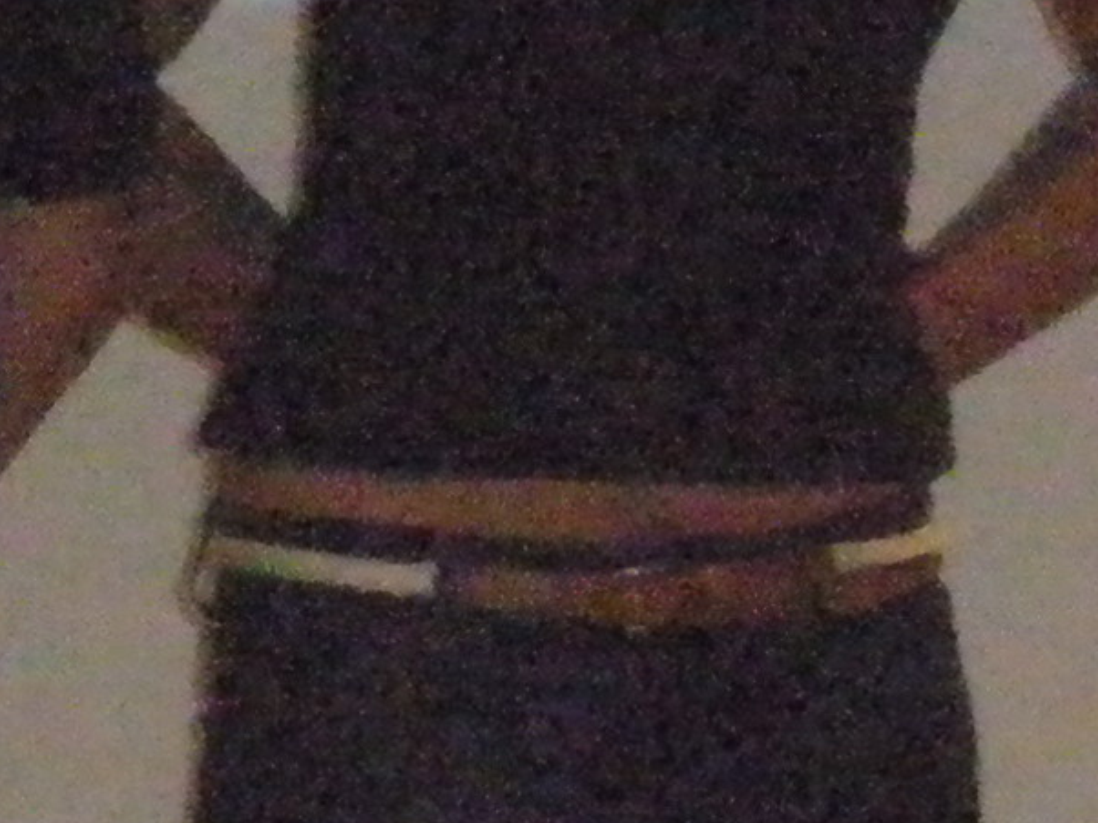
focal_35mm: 606
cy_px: 843
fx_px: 19214
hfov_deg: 3.3
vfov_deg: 2.5
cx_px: 285
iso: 800
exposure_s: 1/100
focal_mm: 17.7
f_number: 5.1
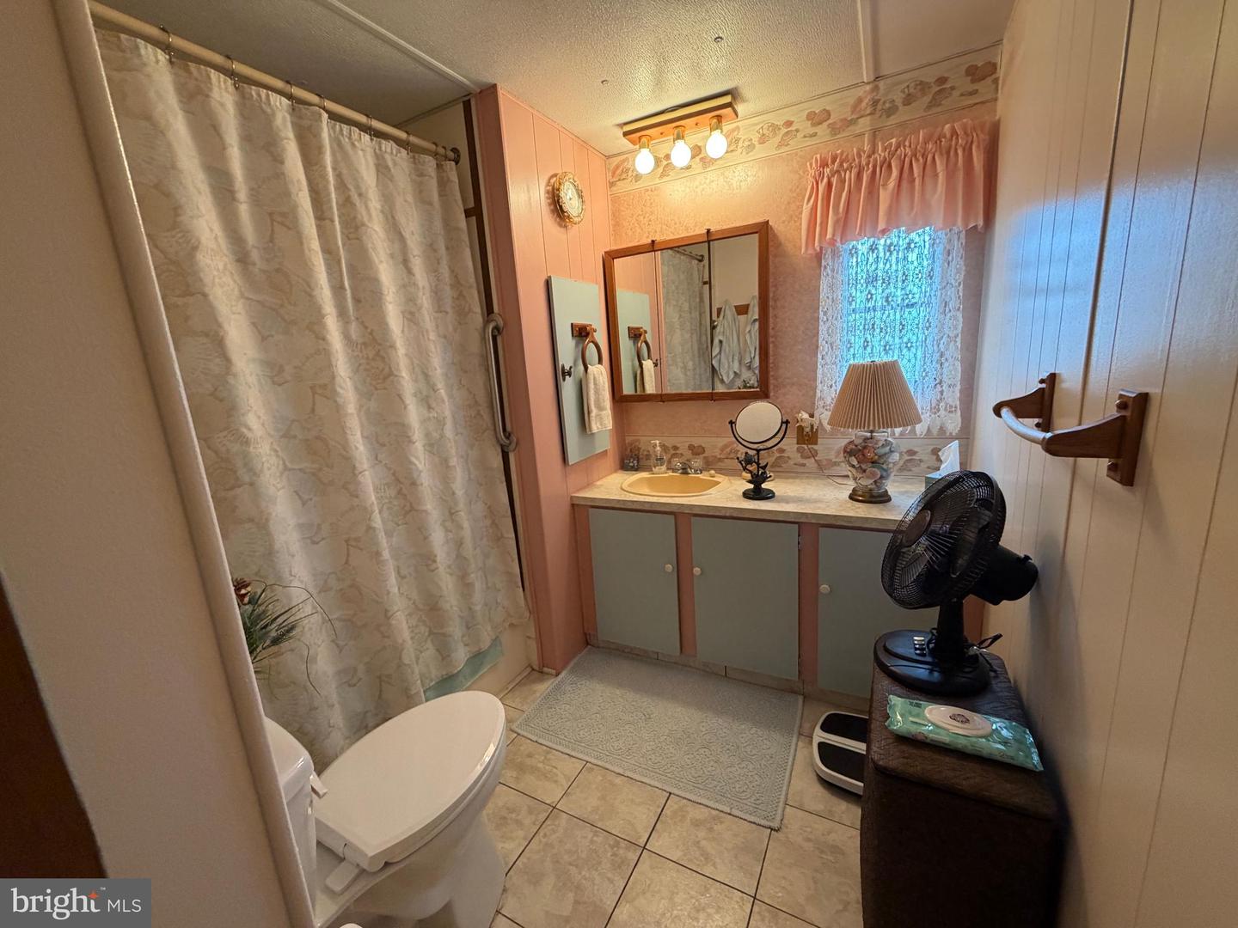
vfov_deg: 85.7
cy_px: 464
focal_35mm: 14
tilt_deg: -12.0
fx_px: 501
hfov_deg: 102.1
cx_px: 619
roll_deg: +3.7
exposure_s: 1/60
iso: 320
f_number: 2.2
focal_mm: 2.22
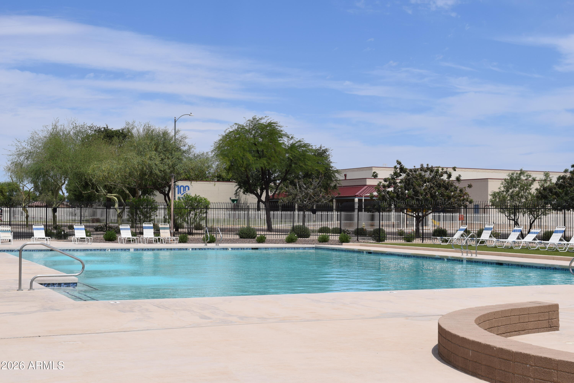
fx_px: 837
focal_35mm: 52
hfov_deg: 37.9
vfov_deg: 25.8
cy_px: 192
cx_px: 287
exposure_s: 1/500
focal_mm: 35
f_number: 11
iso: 200
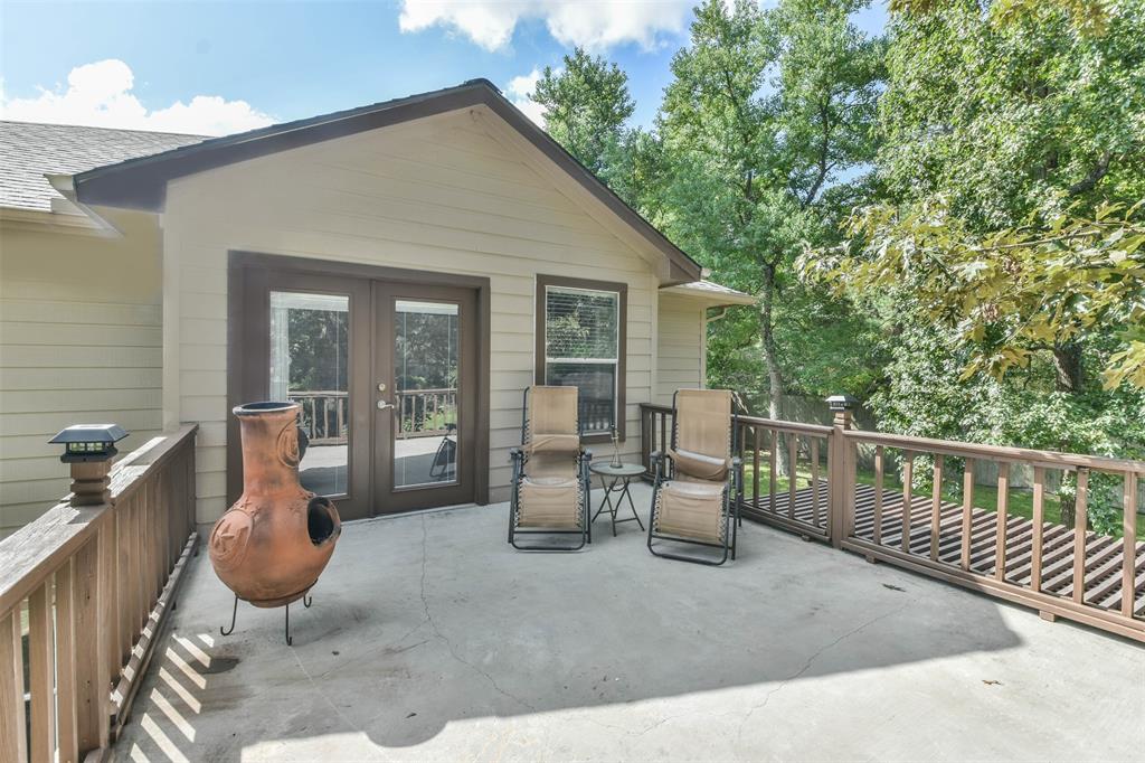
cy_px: 382
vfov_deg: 77.3
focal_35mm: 15
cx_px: 572
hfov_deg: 100.4
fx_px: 477
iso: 250
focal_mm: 10
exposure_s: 1/200
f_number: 8
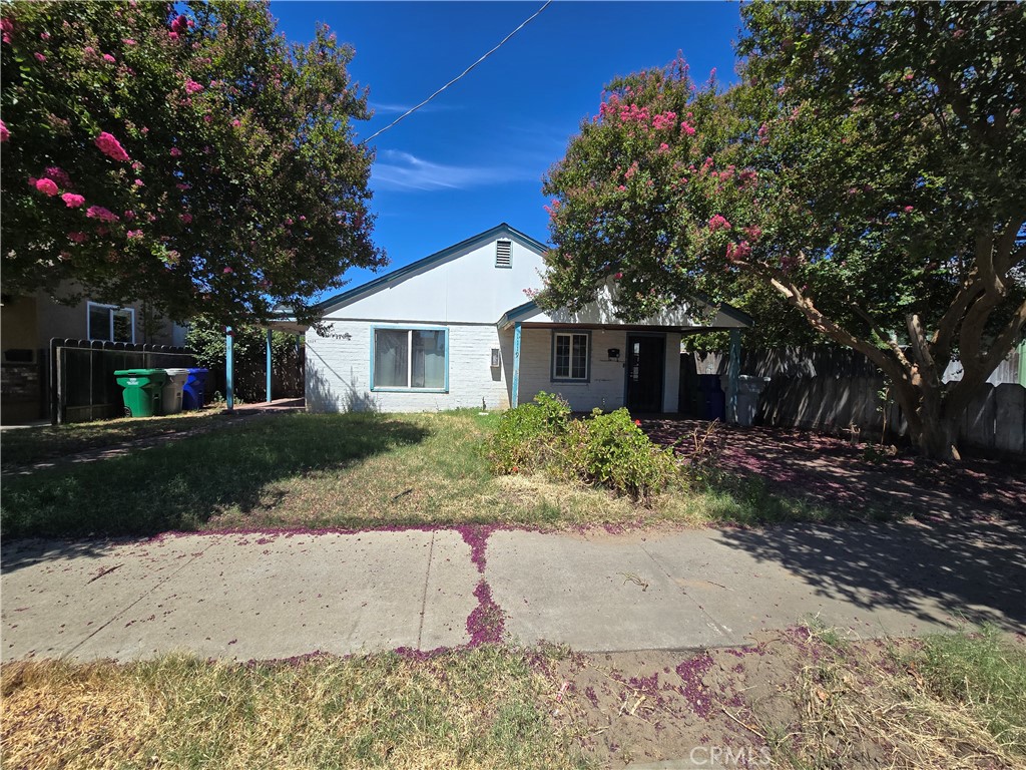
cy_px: 385
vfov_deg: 89.9
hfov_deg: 106.2
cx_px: 513
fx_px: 385
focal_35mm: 13
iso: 50
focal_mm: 2.2
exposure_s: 1/1859
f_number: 2.2
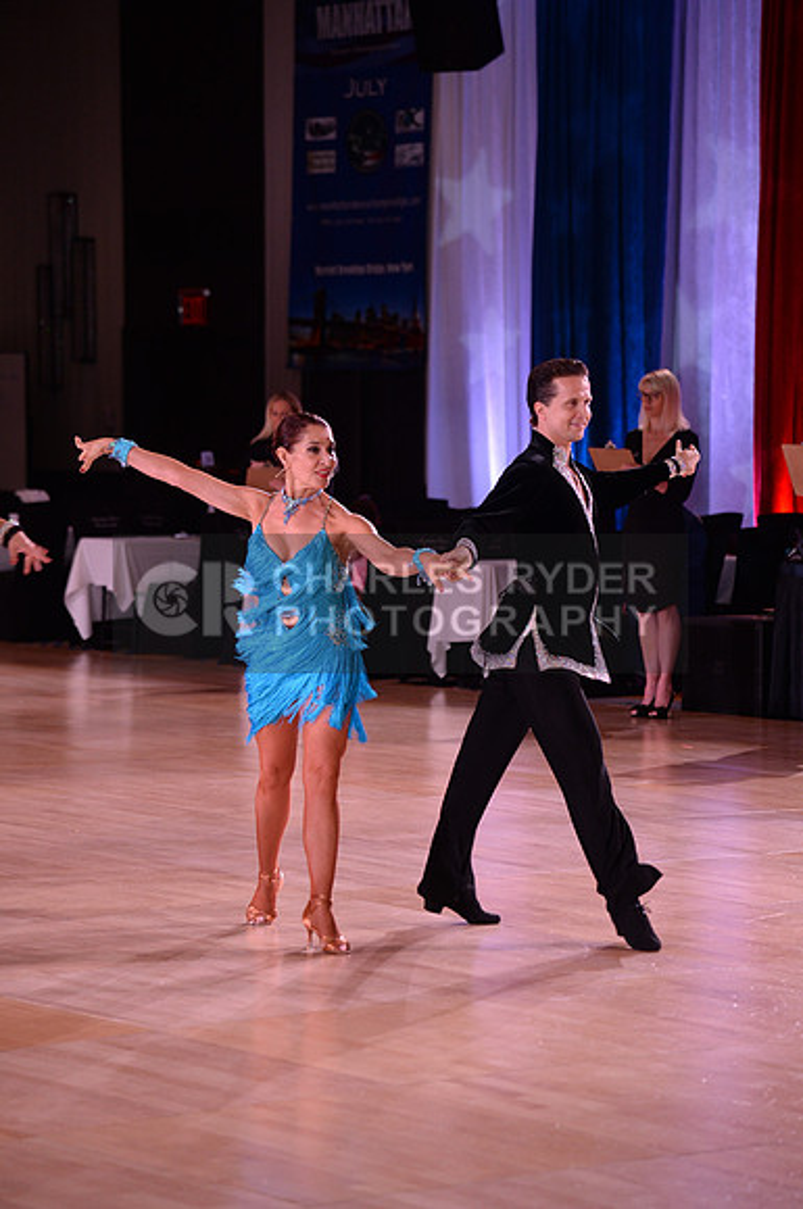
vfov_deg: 17.1
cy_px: 604
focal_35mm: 120
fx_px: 4027
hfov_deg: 11.4
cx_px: 402
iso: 1600
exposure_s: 1/250
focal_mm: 120
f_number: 4
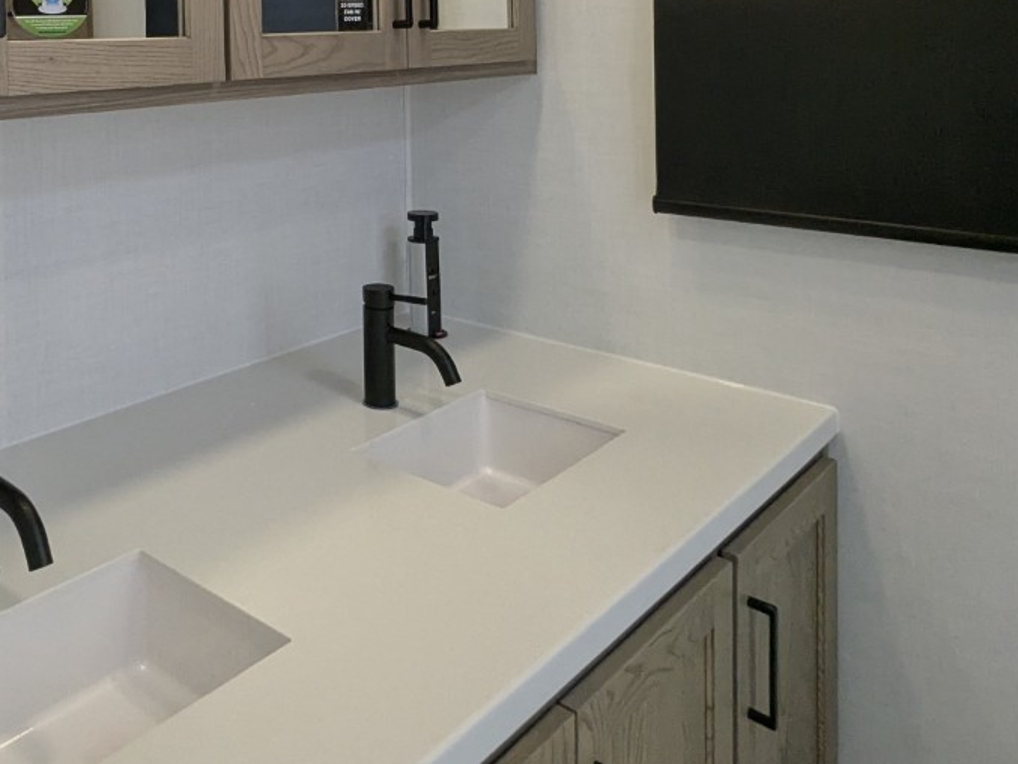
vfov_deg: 38.7
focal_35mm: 33
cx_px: 181
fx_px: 971
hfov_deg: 51.3
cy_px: 24
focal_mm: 2.35
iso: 67
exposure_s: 1/223
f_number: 2.2
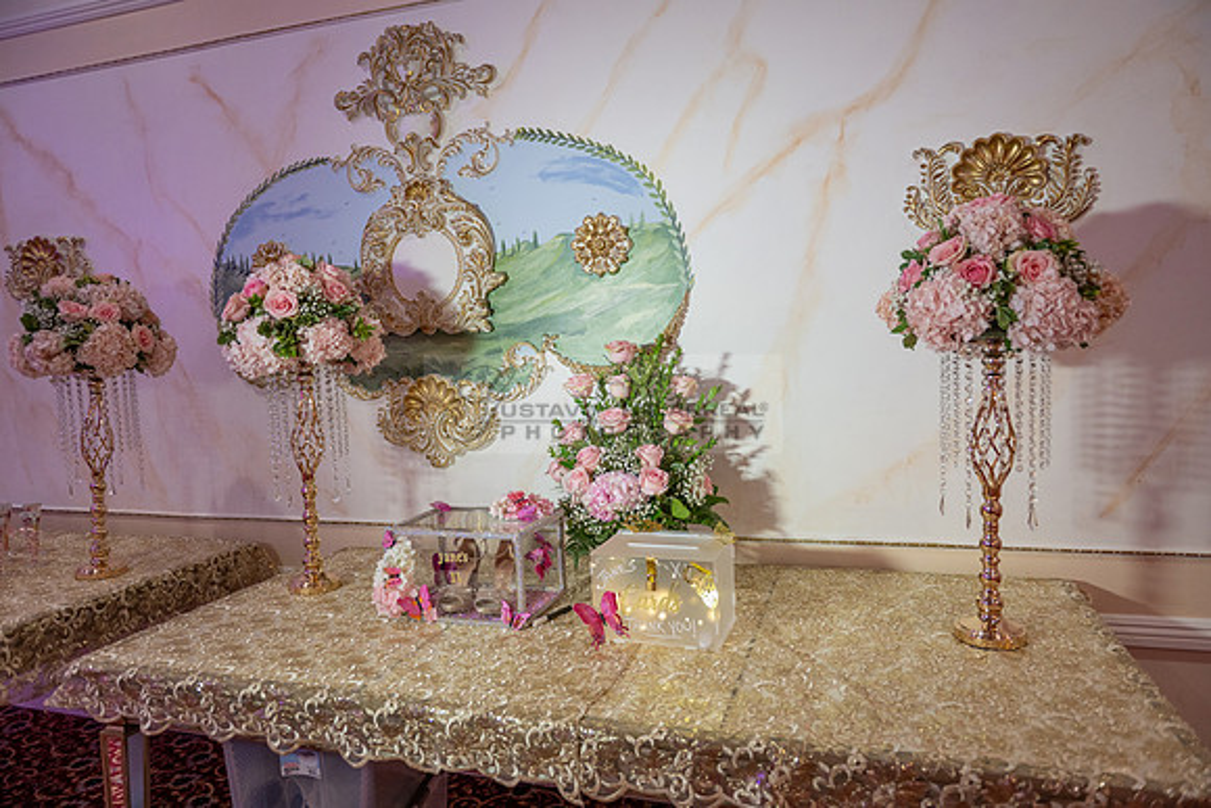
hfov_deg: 73.7
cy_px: 404
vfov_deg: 53.2
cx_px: 606
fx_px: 807
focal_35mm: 24
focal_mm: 24
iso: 640
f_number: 2.8
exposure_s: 1/200
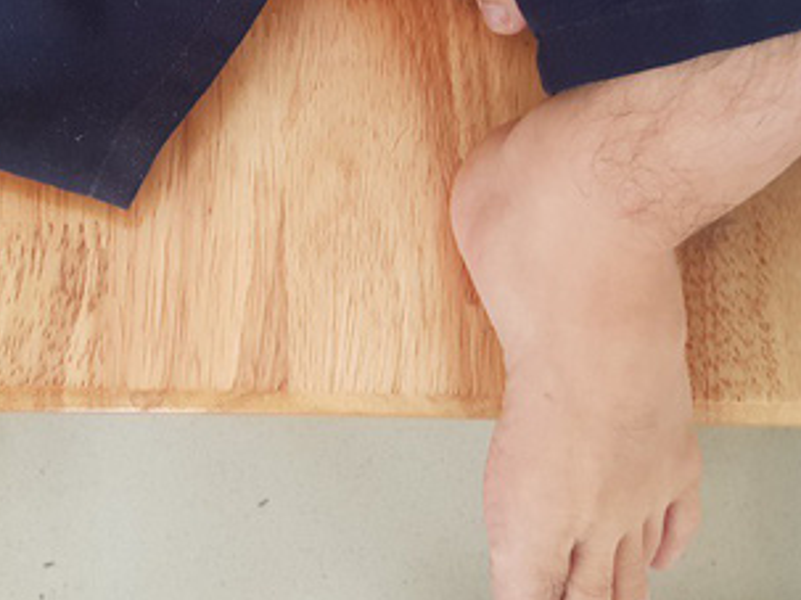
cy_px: 143
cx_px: 317
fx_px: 1272
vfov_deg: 26.2
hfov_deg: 34.8
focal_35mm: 55
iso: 200
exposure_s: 1/25
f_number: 1.7
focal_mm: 4.3
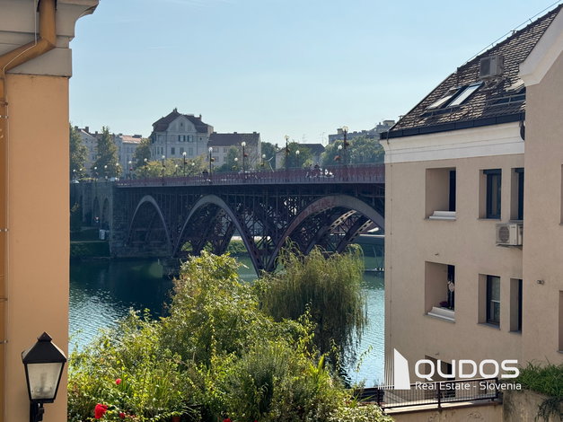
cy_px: 211
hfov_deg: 39.7
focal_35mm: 48
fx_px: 781
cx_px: 282
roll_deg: -0.9
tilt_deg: -0.7
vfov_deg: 30.3
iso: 64
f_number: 1.78
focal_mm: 6.86
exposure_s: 1/5848
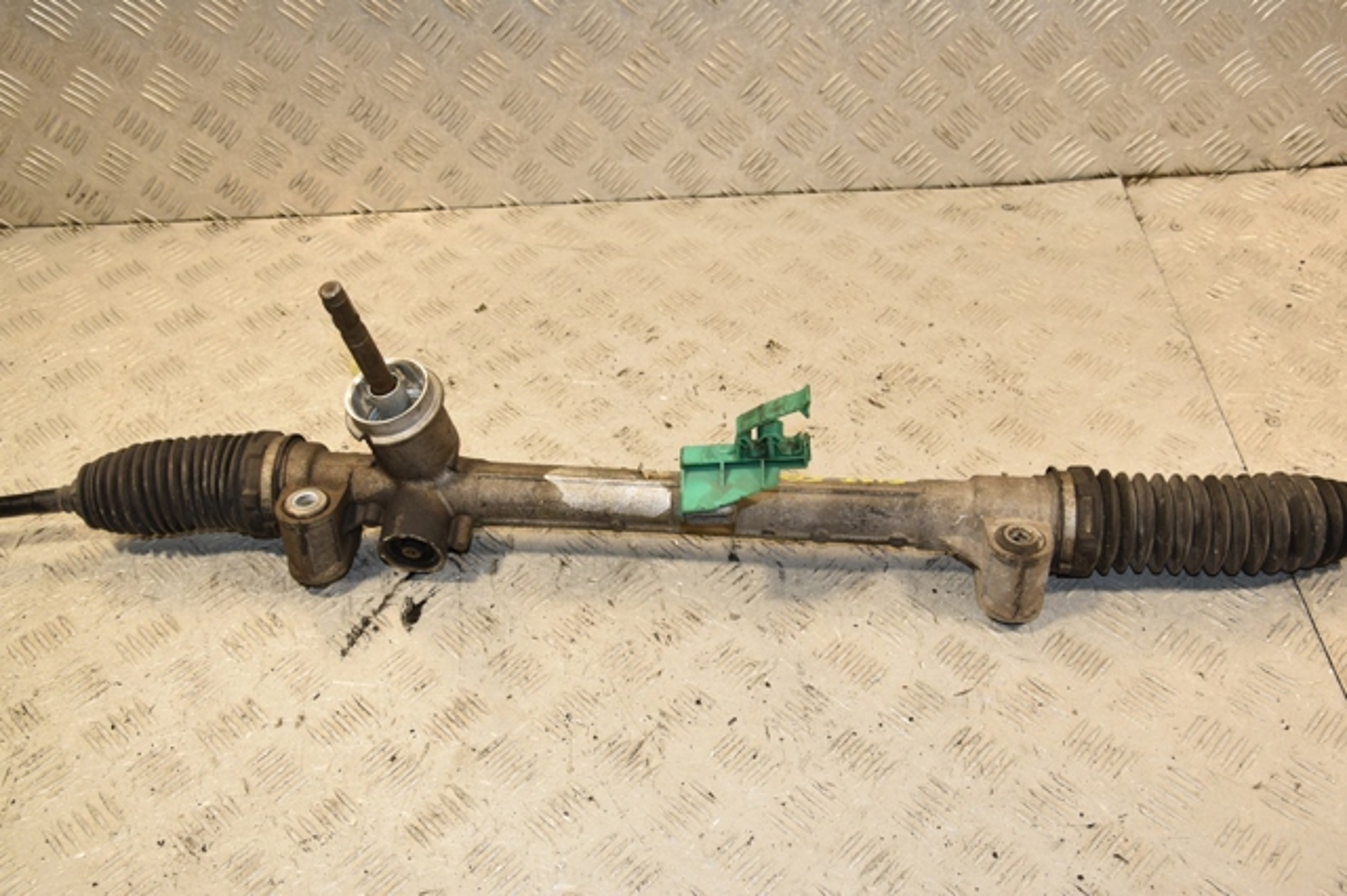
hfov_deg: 53.2
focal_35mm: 36
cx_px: 674
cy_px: 448
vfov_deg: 36.8
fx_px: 1346
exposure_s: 1/200
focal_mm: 24
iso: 800
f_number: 8
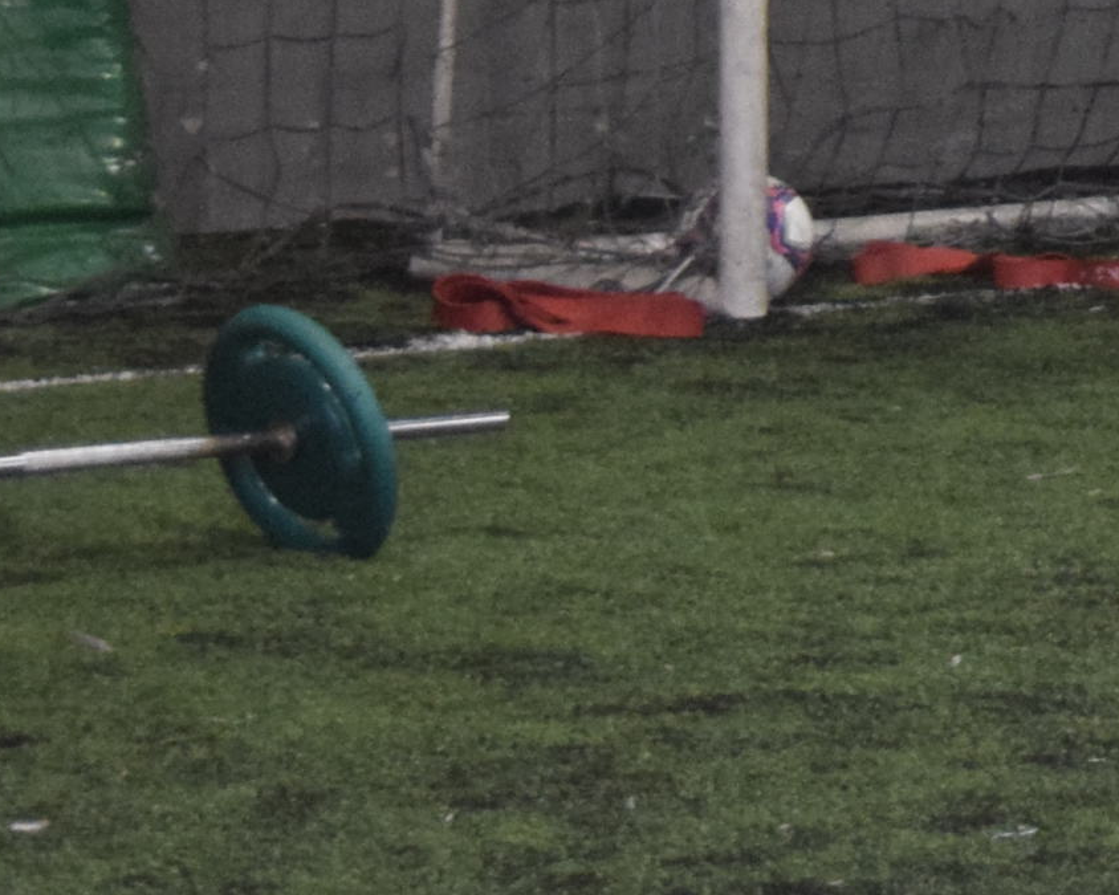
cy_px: -626
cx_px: 2223
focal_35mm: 270
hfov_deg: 6.9
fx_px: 8941
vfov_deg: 5.6
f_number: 4.8
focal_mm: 36
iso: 2800
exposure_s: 1/60
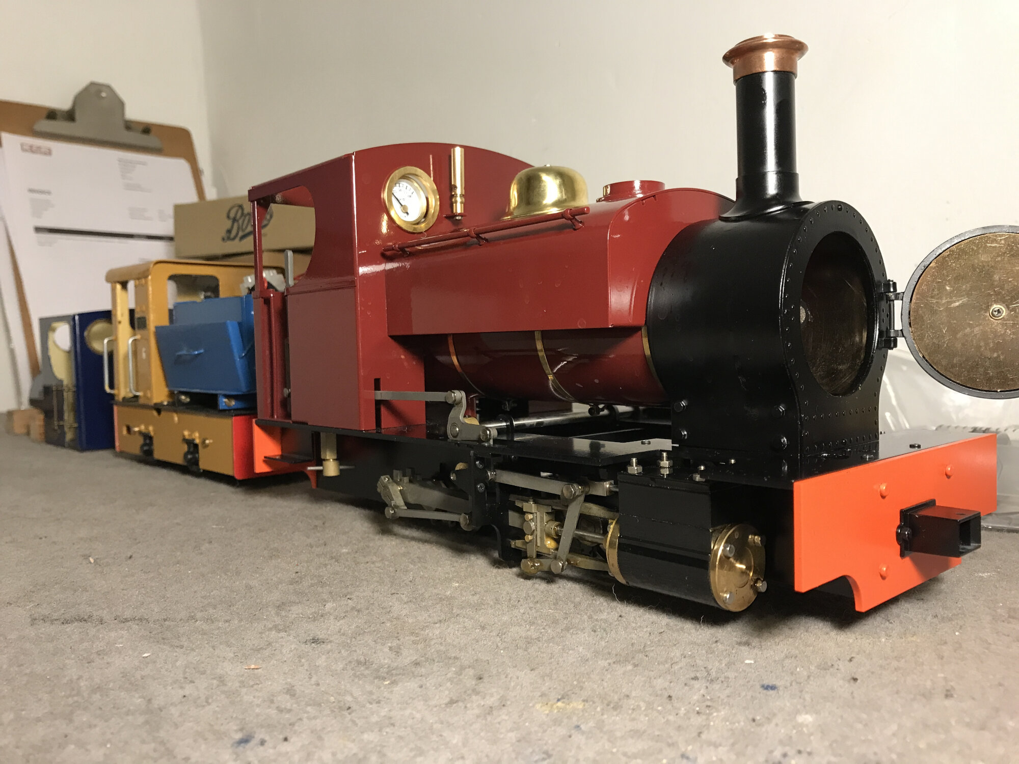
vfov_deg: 49.7
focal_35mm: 28
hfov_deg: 63.4
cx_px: 510
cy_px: 382
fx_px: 824
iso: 40
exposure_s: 1/25
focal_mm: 3.99
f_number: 1.8
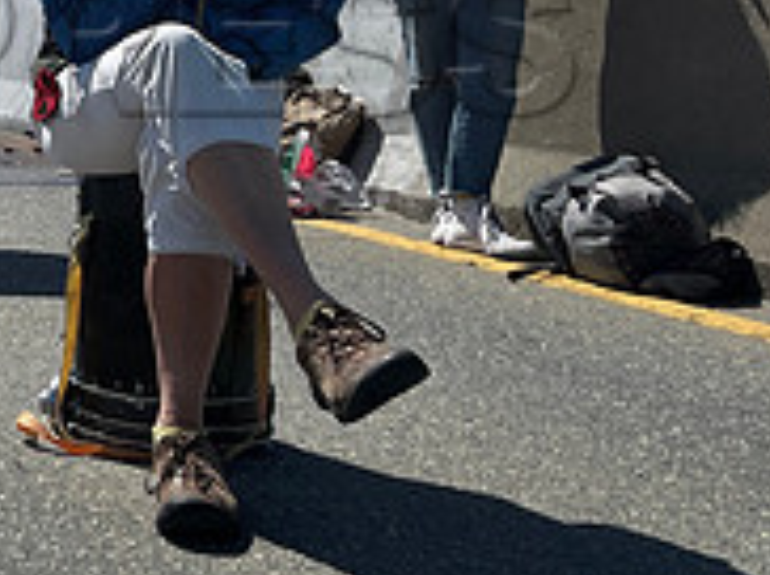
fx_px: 1844
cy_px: 2
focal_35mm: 83
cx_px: -415
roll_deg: -0.7
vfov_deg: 17.3
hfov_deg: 20.0
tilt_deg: +1.5
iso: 32
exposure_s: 1/9174
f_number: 1.6
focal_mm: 5.1
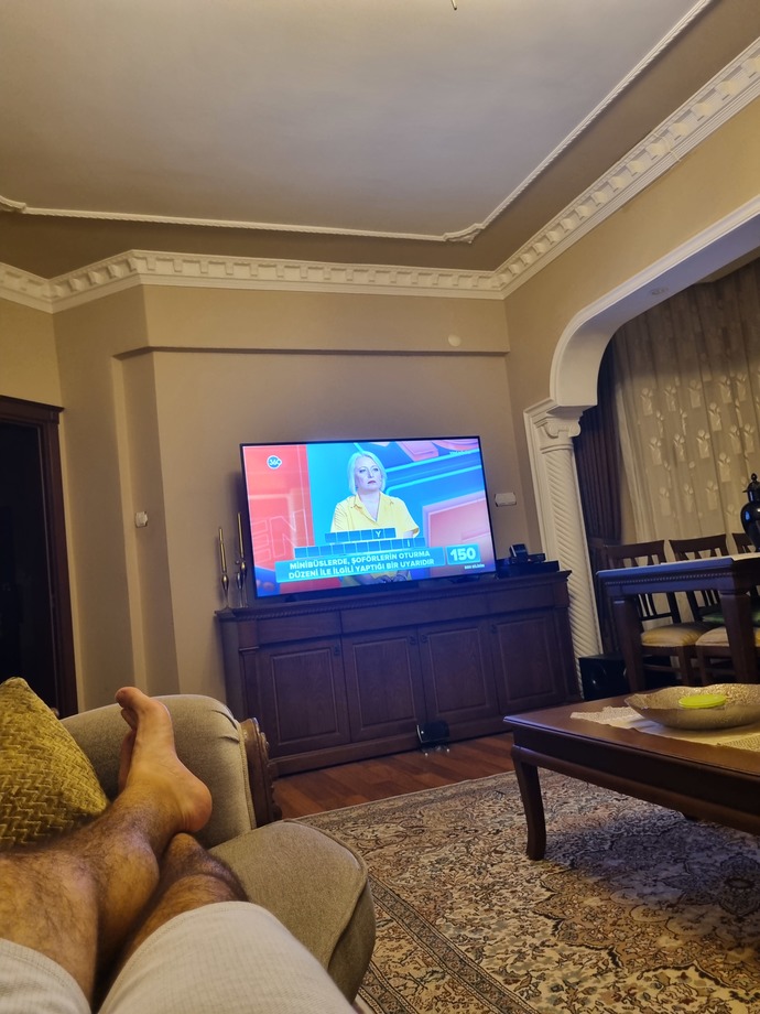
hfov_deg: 53.1
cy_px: 507
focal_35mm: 26
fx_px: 761
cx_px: 380
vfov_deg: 67.3
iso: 320
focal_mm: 5.4
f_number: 1.8
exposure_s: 1/50
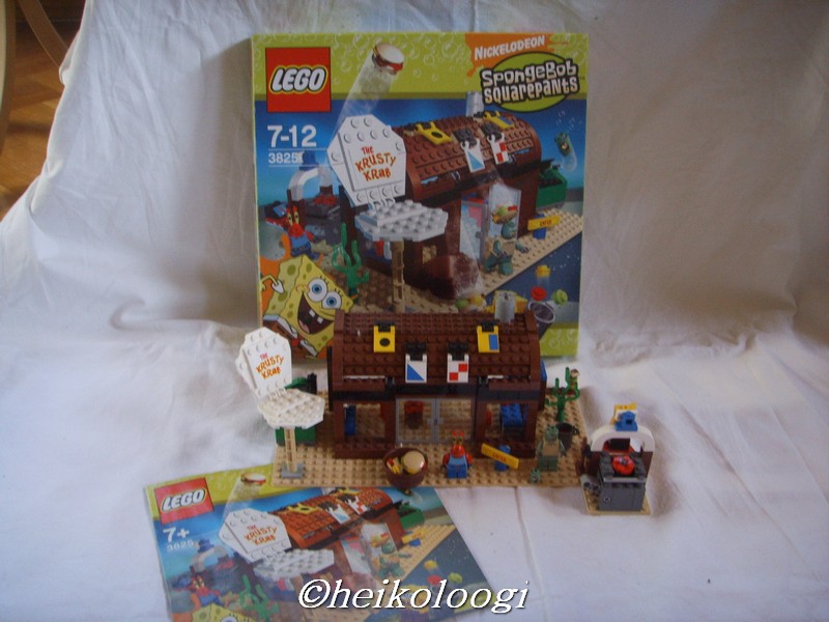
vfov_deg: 36.8
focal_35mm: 39
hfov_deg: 47.9
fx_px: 934
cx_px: 414
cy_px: 311
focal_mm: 6.6
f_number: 3.5
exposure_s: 1/45
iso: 152
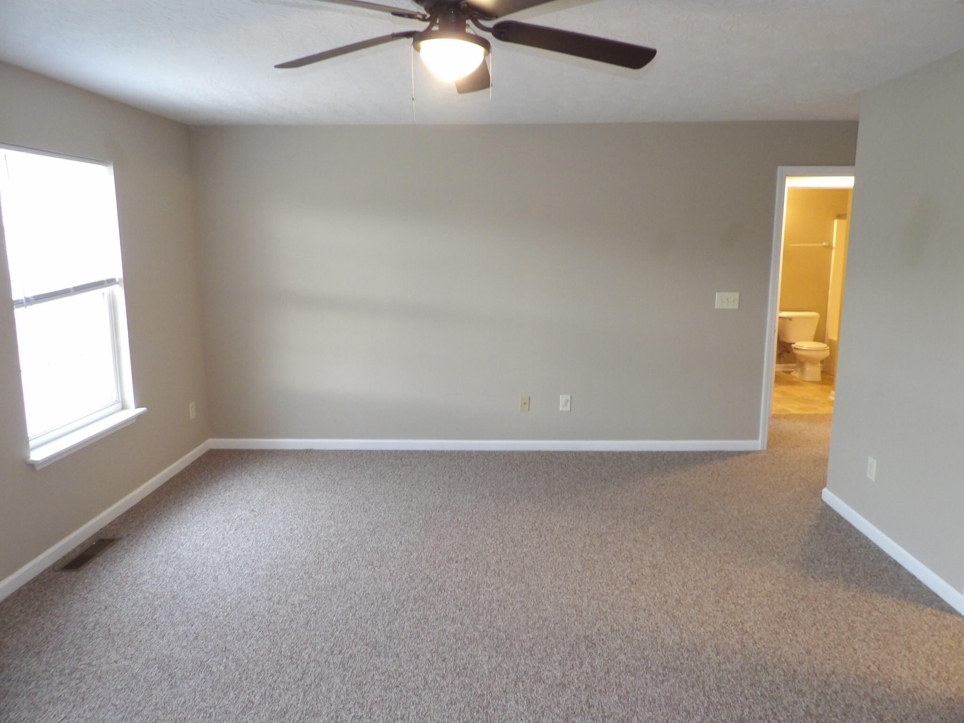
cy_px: 362
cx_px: 482
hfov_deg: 71.6
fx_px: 668
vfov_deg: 56.8
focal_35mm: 24
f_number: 3.2
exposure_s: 1/17
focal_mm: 4.3
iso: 316
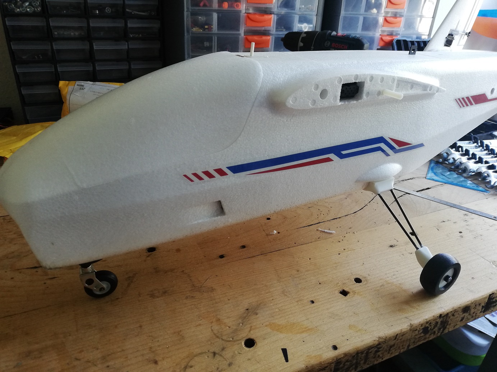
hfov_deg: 67.3
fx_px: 373
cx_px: 248
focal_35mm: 26
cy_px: 186
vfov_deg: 53.1
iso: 160
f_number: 2.2
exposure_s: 1/50
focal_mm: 3.81
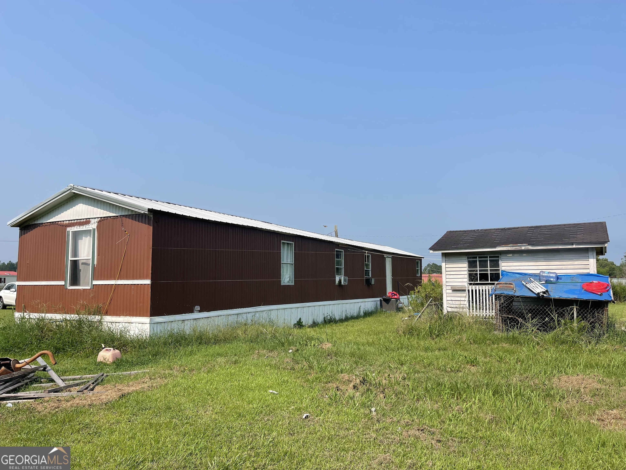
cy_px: 235
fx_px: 452
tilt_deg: +3.9
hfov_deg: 69.4
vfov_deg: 54.9
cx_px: 313
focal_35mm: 25
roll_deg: -0.3
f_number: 1.6
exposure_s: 1/4049
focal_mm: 5.1
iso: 32
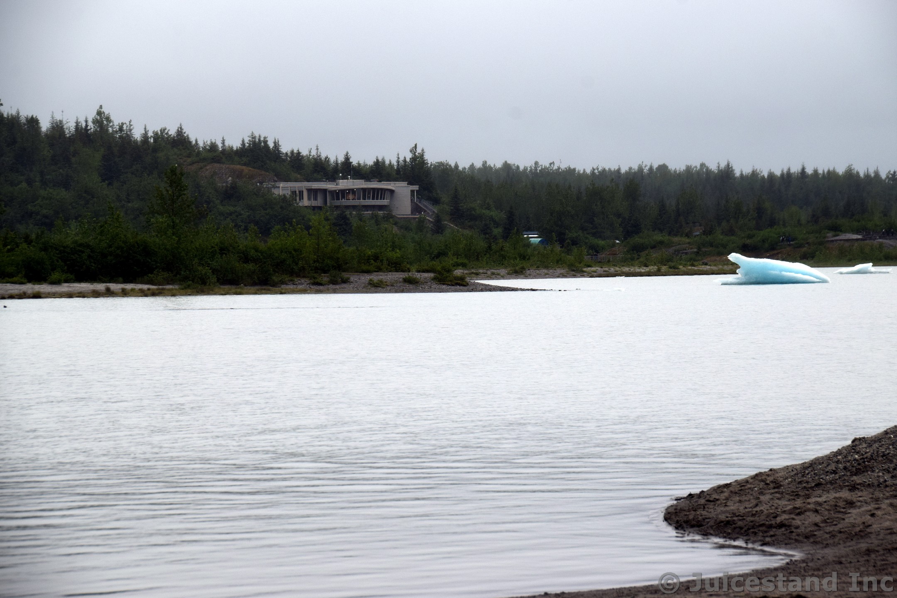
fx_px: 4858
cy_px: 299
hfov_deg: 10.5
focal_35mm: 195
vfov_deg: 7.0
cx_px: 448
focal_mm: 130
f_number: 10
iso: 200
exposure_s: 1/400
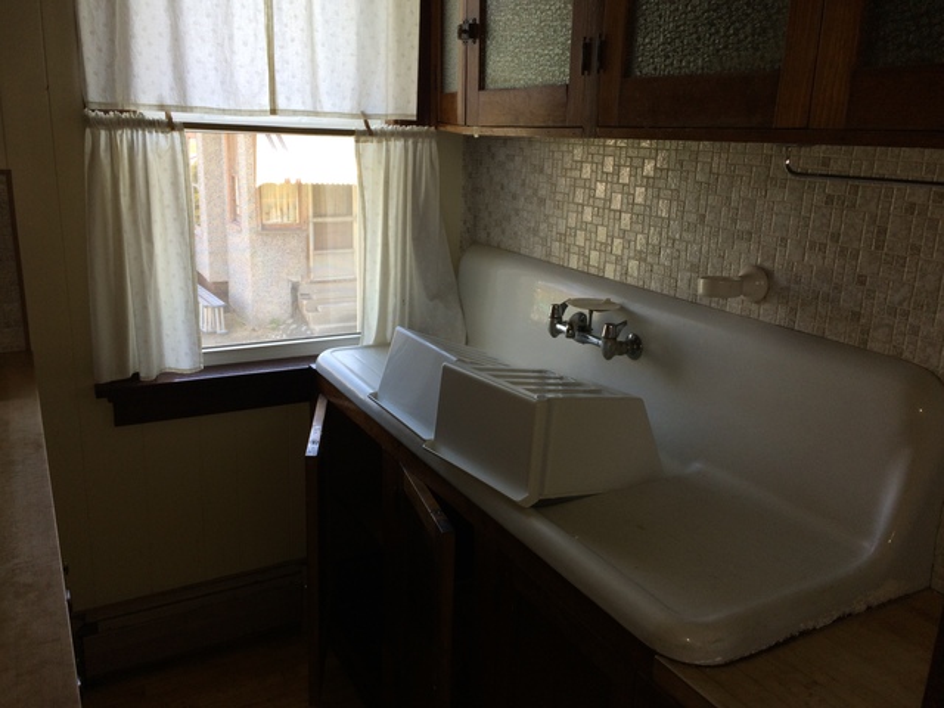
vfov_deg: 48.2
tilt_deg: -15.1
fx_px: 791
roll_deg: -0.5
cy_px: 354
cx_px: 472
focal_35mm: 29
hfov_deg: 61.7
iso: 32
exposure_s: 1/64
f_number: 2.2
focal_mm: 4.15
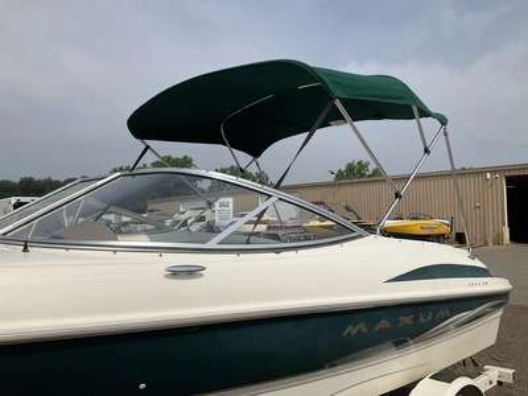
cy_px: 198
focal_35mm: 29
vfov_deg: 48.2
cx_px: 264
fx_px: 442
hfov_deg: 61.7
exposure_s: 1/4405
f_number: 1.8
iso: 25
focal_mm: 3
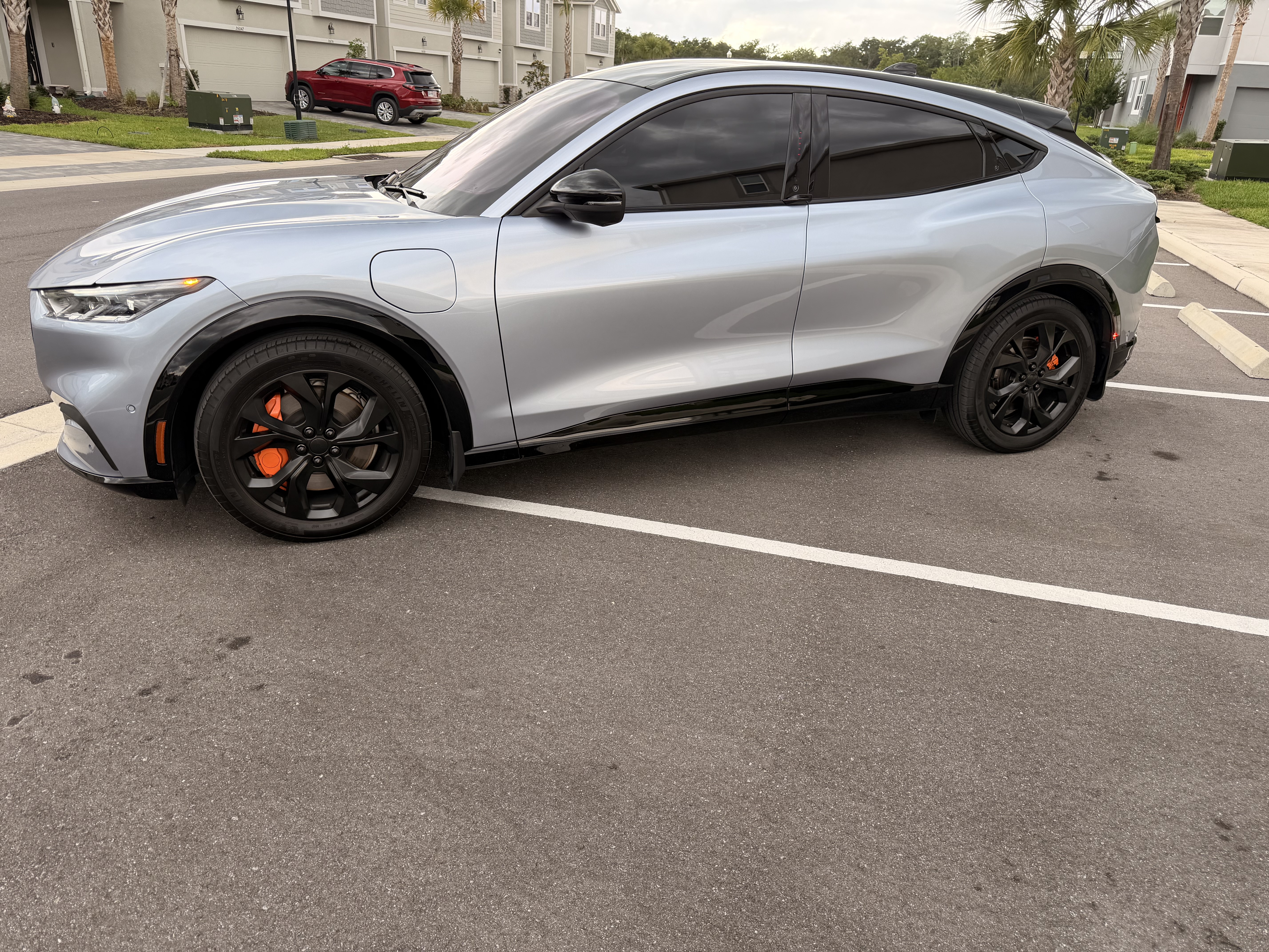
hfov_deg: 71.6
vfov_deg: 56.8
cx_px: 634
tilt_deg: -22.2
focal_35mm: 24
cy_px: 476
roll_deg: -2.2
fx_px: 880
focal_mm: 6.76
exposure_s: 1/383
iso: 80
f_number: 1.78
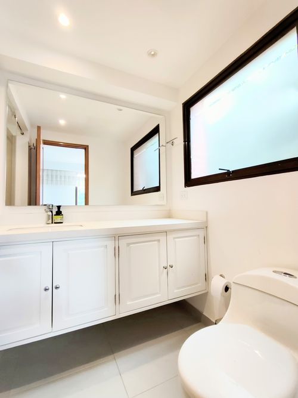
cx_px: 149
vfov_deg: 106.2
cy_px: 199
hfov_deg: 89.9
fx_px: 149
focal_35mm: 13
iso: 276
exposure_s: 1/120
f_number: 2.2
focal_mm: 1.66
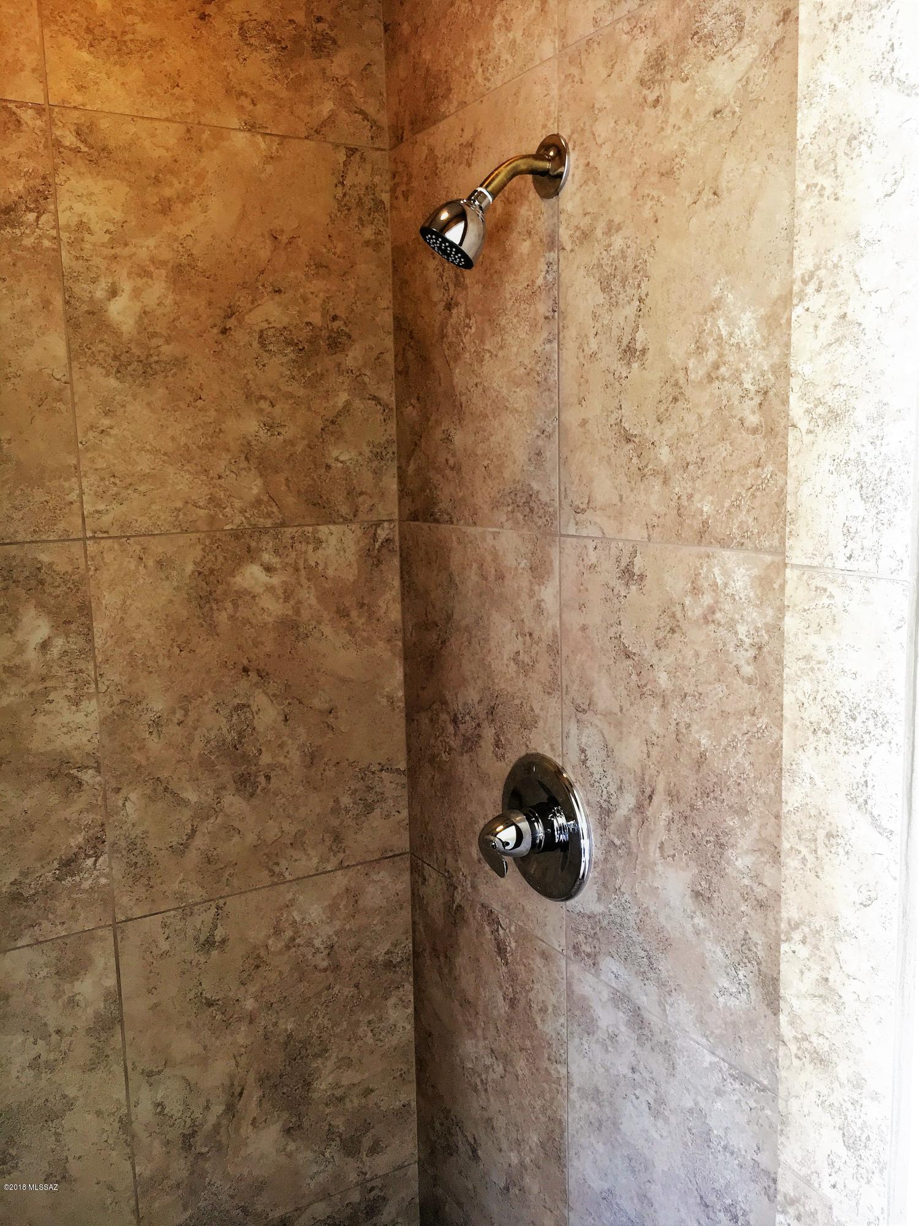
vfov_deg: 61.7
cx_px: 460
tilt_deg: -8.4
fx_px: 1027
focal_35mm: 29
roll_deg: +1.5
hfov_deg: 48.2
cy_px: 613
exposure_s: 1/30
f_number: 2.2
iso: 125
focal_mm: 4.15
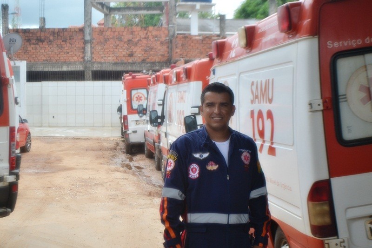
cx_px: 186
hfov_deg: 29.9
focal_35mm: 68
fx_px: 697
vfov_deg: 20.2
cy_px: 124
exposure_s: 1/1000
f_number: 5.6
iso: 400
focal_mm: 45
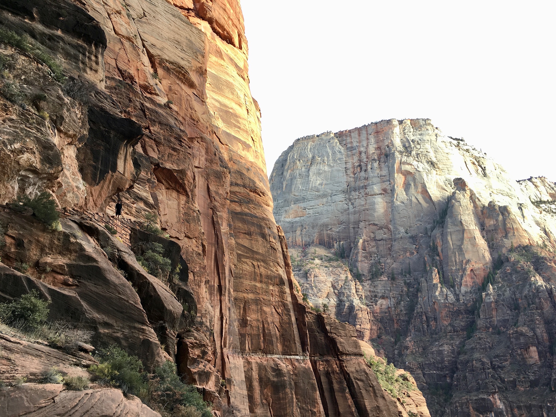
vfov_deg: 48.2
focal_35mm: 29
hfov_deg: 61.7
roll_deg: +2.4
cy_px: 208
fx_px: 466
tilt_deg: +18.7
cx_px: 278
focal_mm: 4.15
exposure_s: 1/168
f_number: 2.2
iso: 25
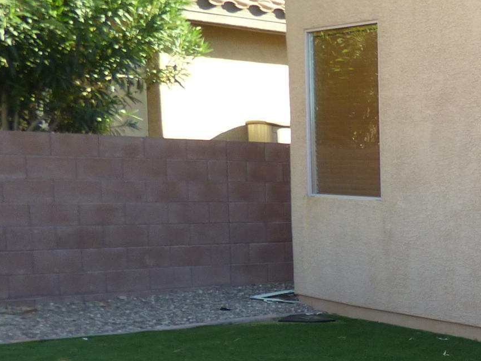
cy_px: 322
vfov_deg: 20.6
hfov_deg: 23.1
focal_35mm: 70
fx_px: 973
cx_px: 695
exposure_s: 1/250
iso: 100
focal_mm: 3.58
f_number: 2.8
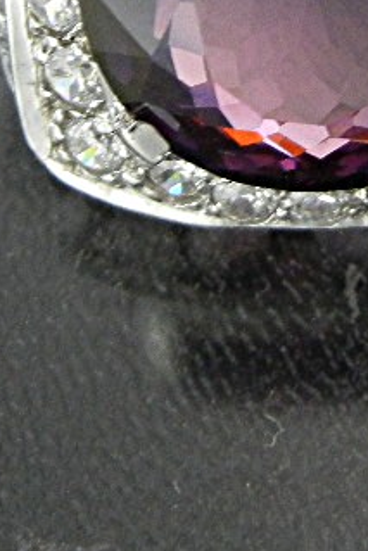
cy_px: -69
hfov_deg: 7.0
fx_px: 3017
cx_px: 276
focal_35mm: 197
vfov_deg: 10.3
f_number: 4
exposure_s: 1/16.6
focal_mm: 10.6
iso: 400
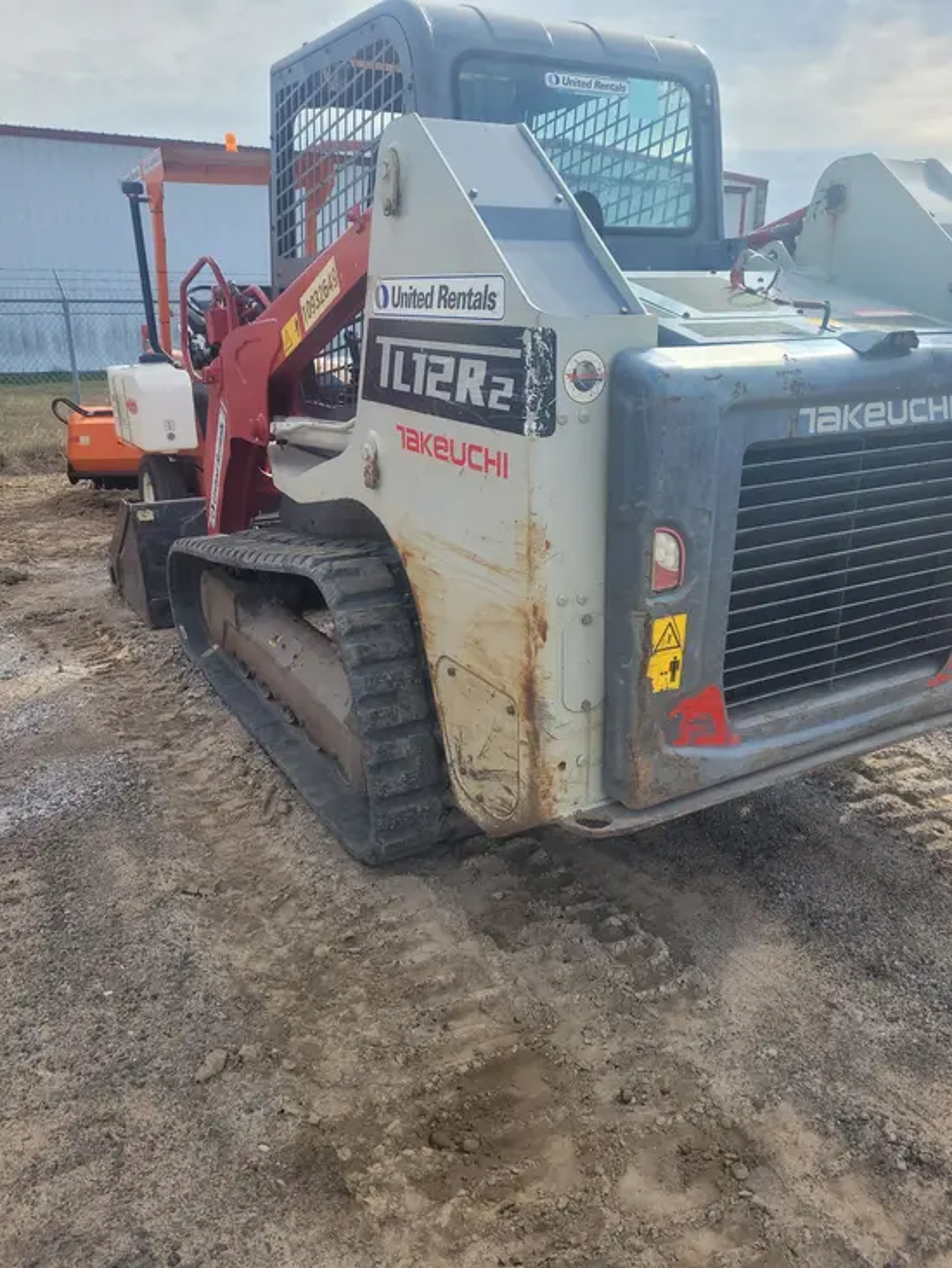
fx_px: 953
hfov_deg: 53.1
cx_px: 476
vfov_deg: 67.3
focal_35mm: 26
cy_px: 634
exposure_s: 1/1332
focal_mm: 5.4
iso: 40
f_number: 1.8
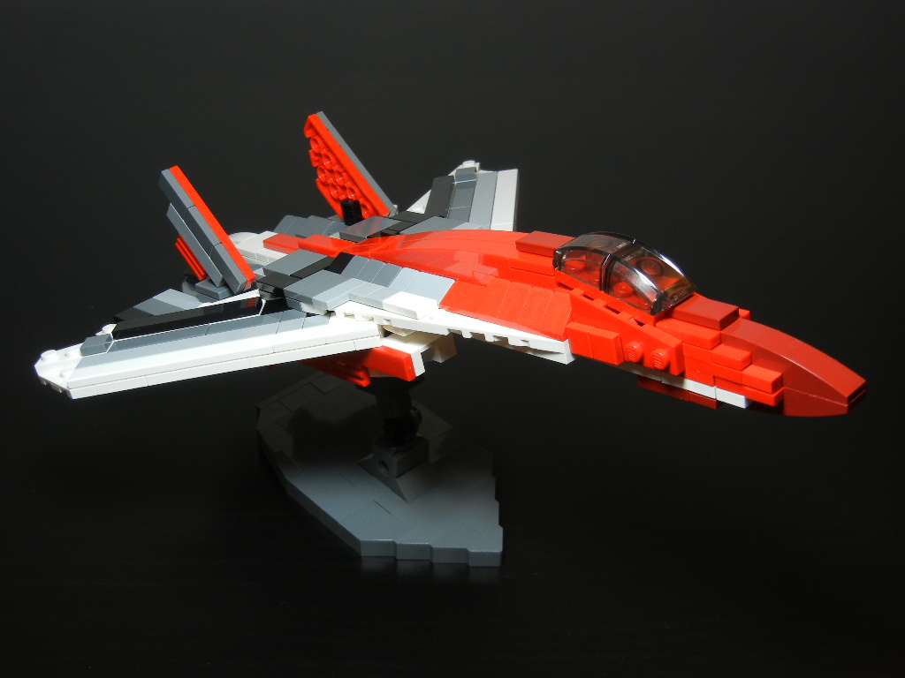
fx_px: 1176
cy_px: 339
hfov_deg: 42.1
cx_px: 452
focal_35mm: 45
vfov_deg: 32.2
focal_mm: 8.1
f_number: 3.8
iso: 160
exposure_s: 1/41.7
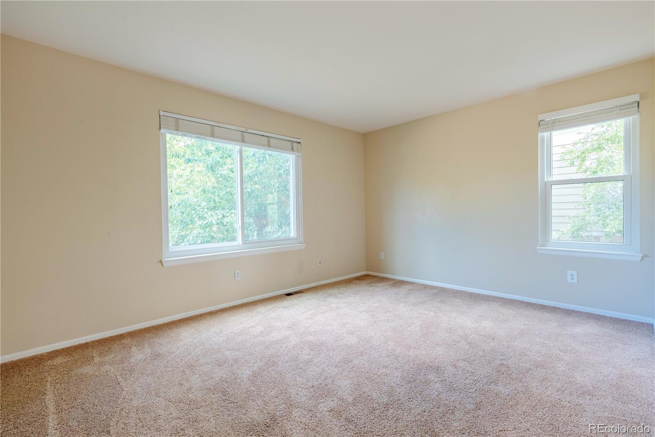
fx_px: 291
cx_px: 328
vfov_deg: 73.7
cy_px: 218
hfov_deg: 96.7
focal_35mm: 16
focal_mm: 16
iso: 500
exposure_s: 1/200
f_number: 8
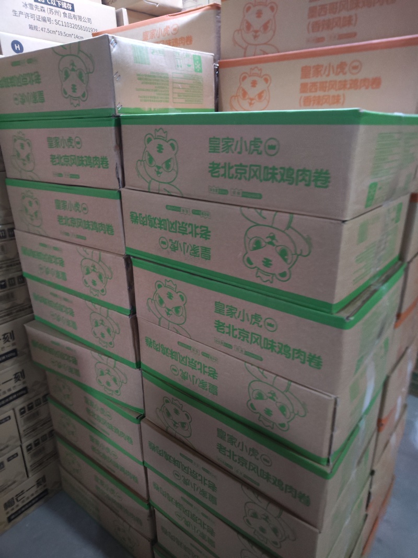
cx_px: 209
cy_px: 279
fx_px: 386
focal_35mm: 24
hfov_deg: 56.8
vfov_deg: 71.6
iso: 1284
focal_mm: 5.59
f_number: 1.88
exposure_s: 1/25
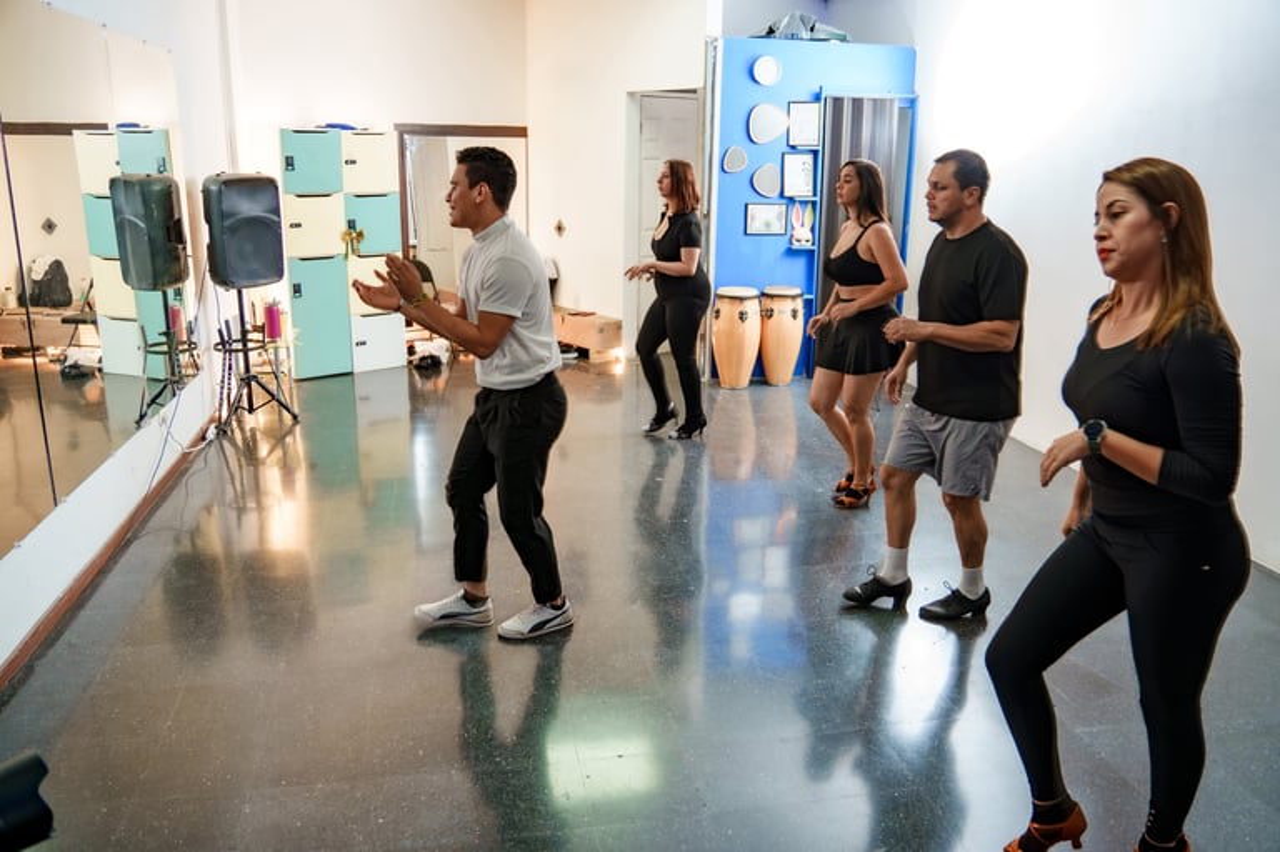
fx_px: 906
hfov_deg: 70.5
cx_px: 640
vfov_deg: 50.3
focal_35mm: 26
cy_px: 426
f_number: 2.8
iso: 400
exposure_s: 1/50
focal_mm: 17
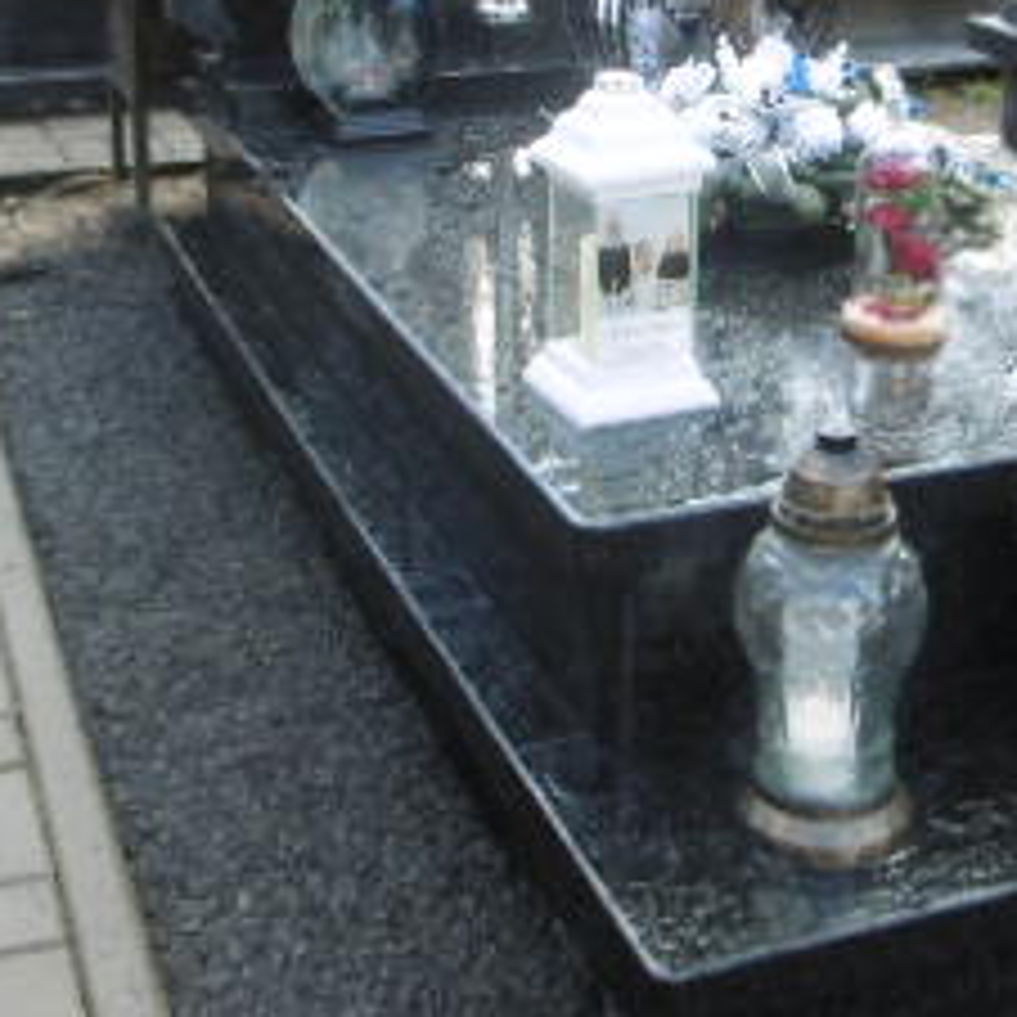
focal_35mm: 60
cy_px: 162
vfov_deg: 27.8
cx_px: 675
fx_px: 1994
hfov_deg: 28.4
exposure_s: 1/100
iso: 100
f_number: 3.1
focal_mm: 4.3
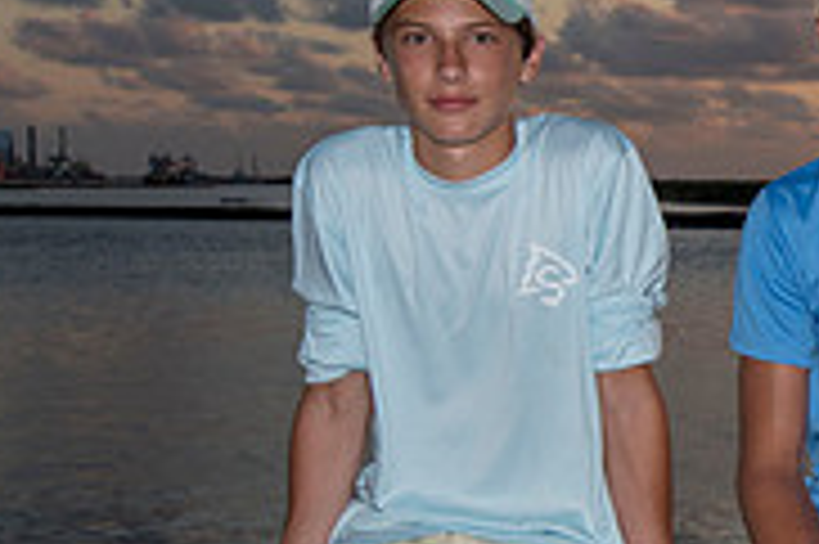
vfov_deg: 13.4
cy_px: 312
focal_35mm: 102
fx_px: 2318
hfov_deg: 18.5
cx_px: 1094
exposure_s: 1/800
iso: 500
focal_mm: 32
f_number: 7.1
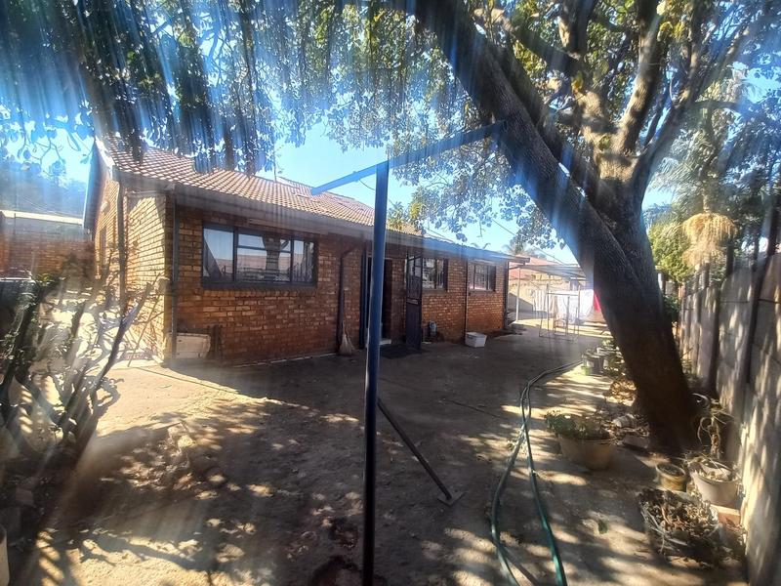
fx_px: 293
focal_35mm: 13
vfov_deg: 89.9
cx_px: 390
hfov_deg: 106.2
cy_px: 293
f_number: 2.2
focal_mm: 1.42
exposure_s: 1/175
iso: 40
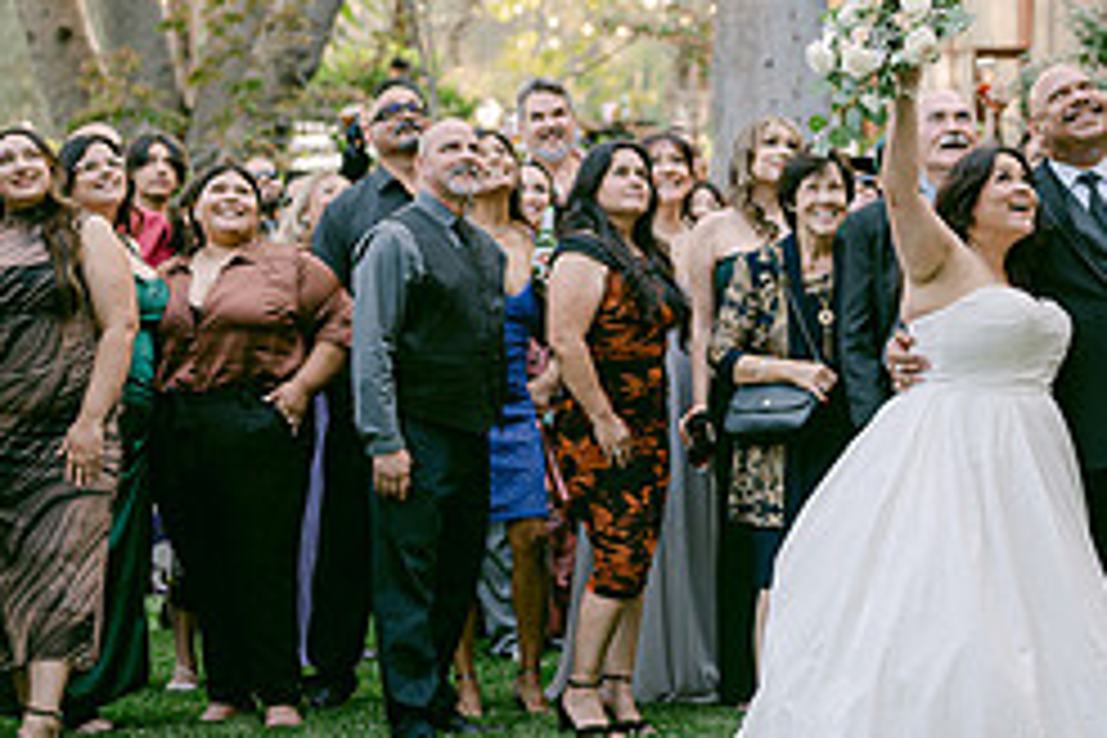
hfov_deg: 17.3
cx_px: 734
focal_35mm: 118
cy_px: 256
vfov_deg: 11.6
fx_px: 3628
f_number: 1.8
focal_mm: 50
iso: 100
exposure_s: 1/250
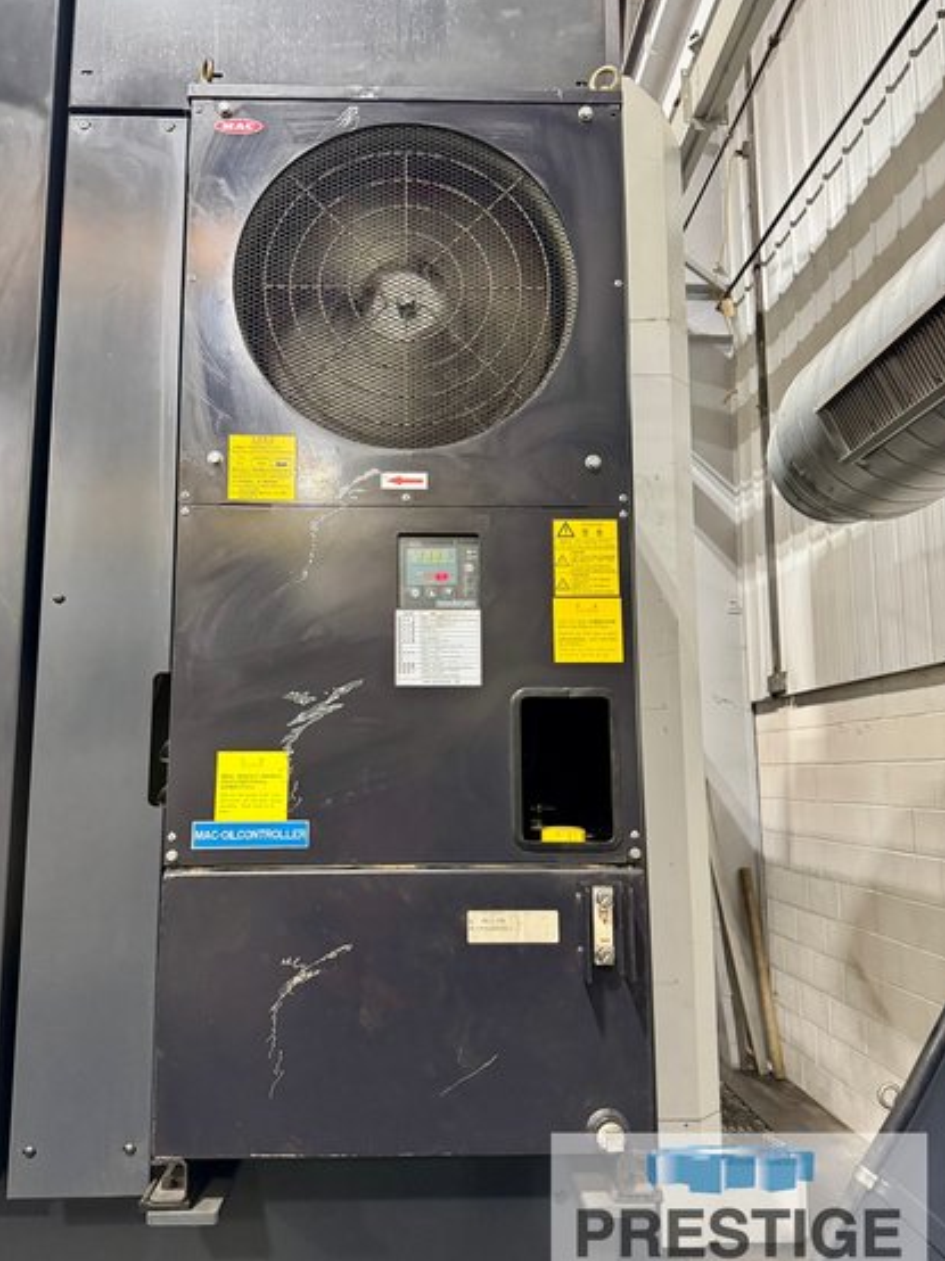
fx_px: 947
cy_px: 635
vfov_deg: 67.3
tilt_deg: +8.1
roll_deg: +0.5
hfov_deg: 53.0
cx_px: 435
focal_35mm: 26
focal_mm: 6.76
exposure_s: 1/60
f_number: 1.78
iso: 500
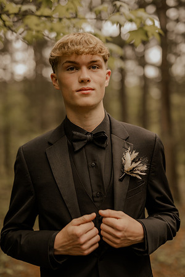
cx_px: 92
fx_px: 385
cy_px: 138
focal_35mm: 50
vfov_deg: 39.6
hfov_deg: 27.0
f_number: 1.8
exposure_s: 1/200
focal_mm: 50
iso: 64
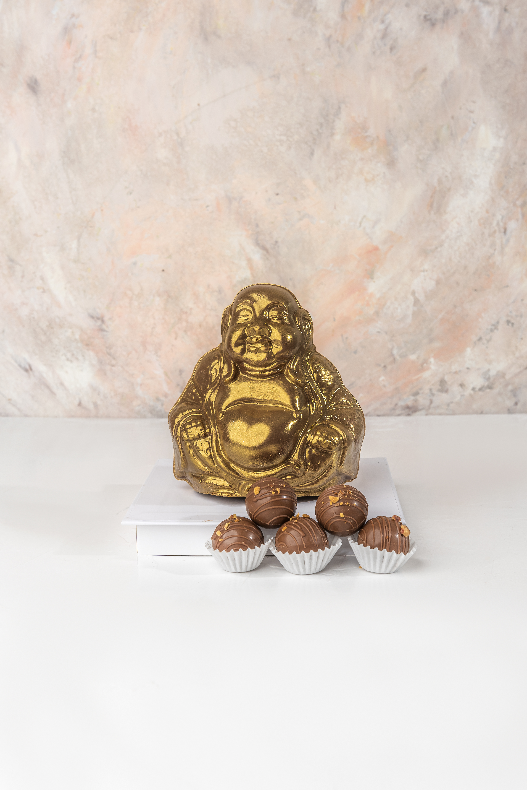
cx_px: 264
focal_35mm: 50
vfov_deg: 39.6
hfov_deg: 27.0
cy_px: 395
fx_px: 1097
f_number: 11
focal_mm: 50
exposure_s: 1/125
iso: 100
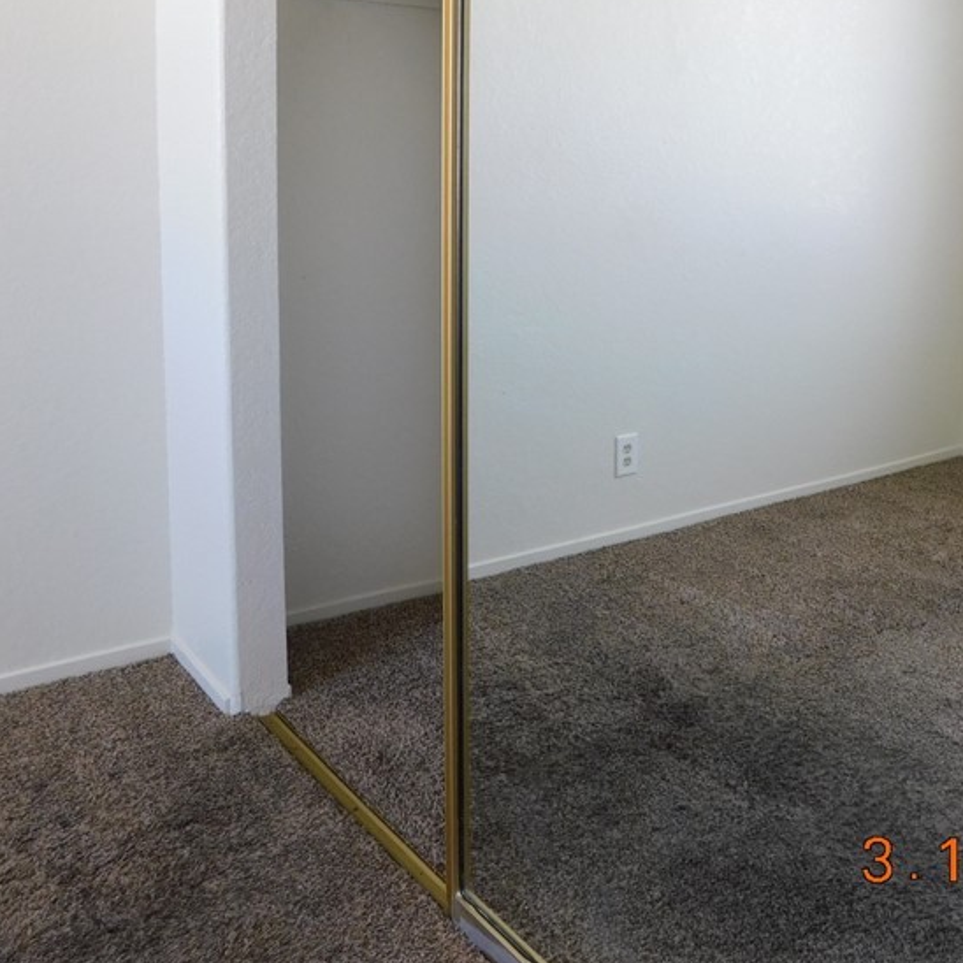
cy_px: 327
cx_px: 657
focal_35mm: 38
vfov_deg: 43.3
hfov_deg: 43.1
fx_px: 1196
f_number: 3
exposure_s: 1/40
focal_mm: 4
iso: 125
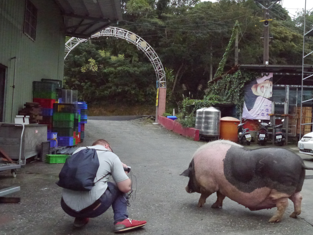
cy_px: 130
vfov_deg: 37.7
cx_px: 206
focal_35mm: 38
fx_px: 344
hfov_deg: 48.2
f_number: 9
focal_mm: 14
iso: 6400
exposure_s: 1/800
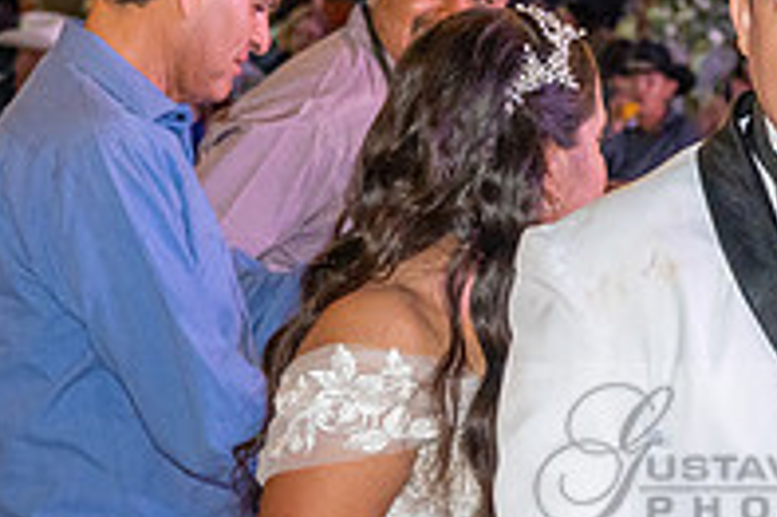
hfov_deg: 12.5
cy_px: 456
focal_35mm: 162
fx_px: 3493
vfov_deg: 8.4
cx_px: 844
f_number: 5.6
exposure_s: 1/80
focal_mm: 55
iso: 2500
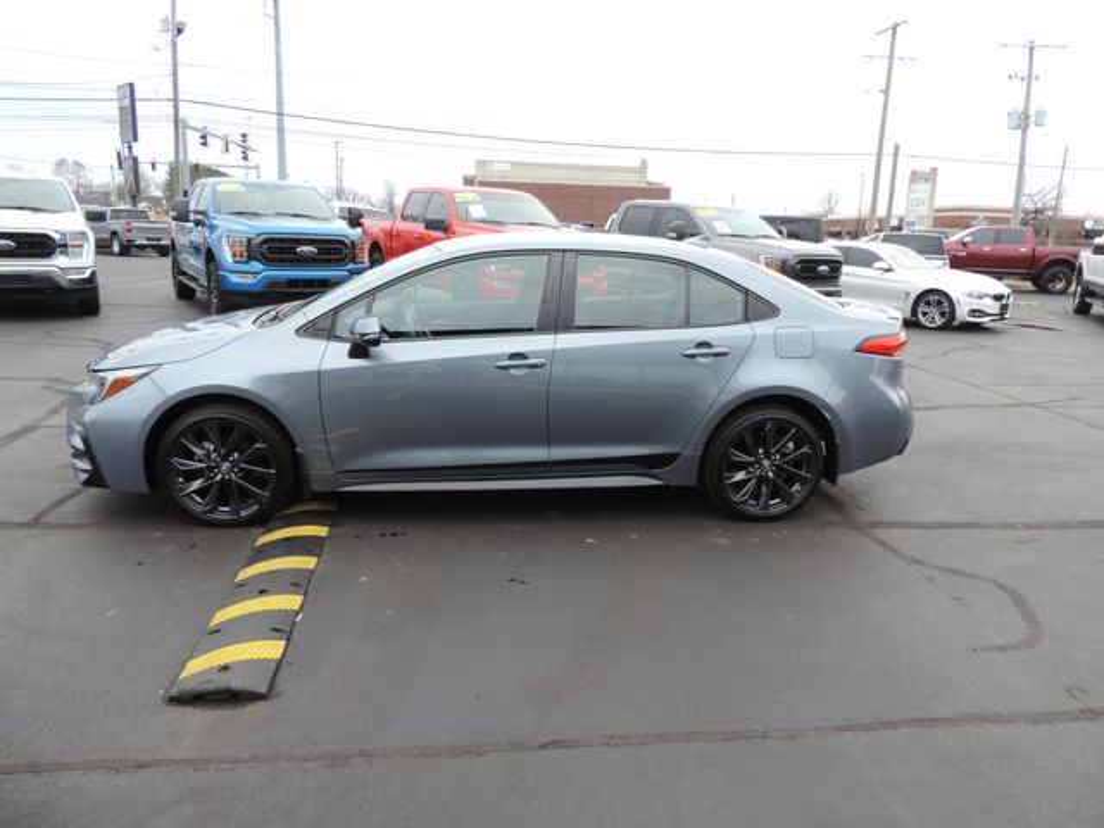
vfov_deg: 56.8
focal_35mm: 24
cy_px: 414
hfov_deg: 71.6
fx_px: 765
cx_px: 552
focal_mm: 4.3
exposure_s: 1/60
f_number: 3
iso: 80
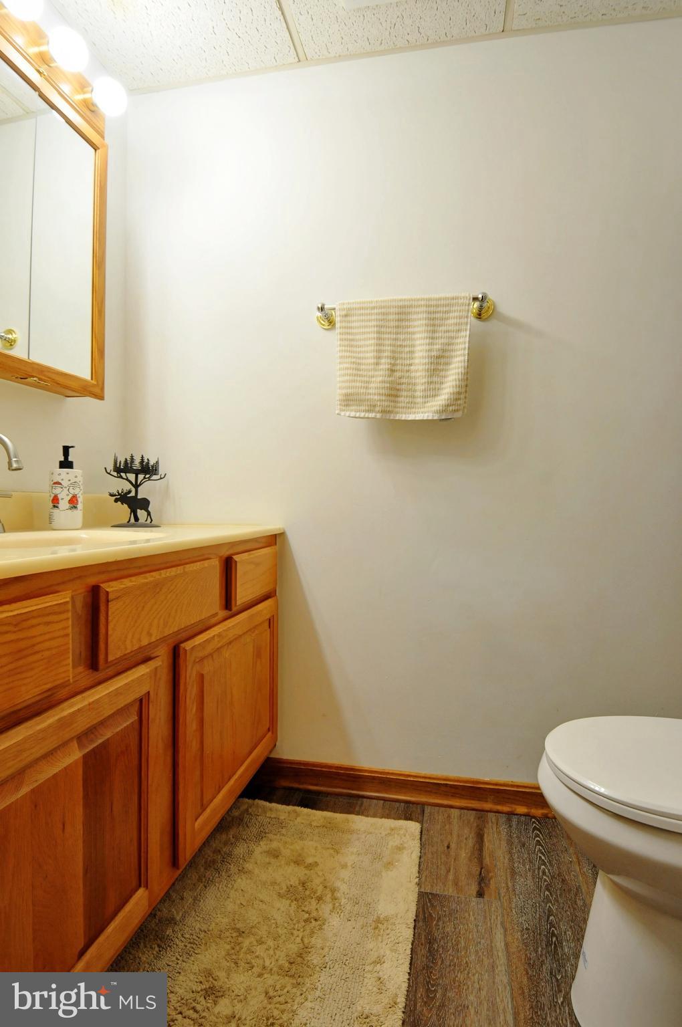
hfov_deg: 67.2
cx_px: 341
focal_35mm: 18
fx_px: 513
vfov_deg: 90.1
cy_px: 514
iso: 800
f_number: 8
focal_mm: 12
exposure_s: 1/15
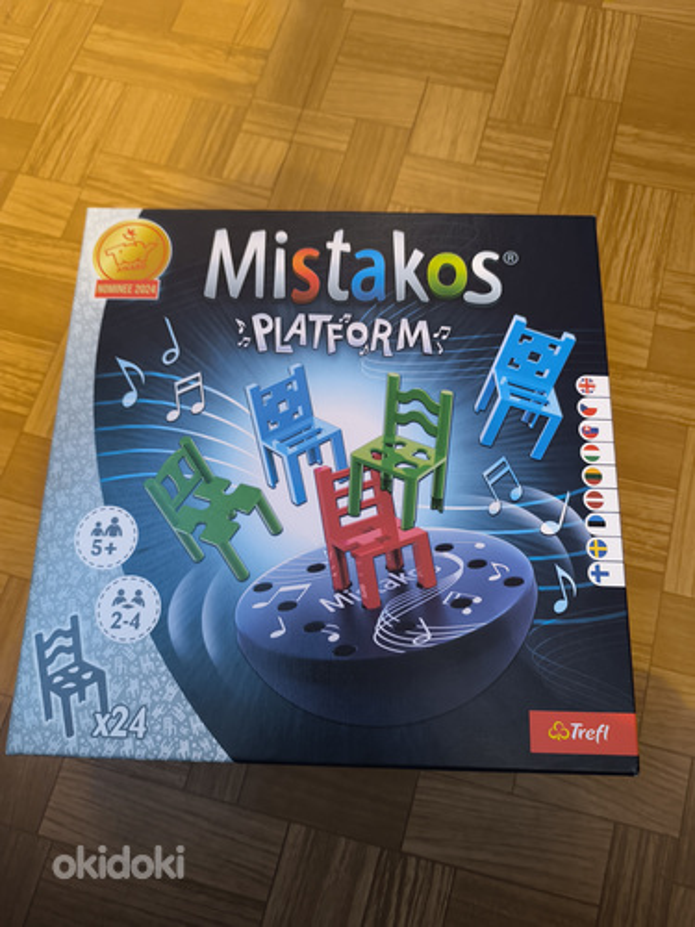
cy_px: 464
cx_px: 348
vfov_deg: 73.9
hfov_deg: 58.9
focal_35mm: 23
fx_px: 616
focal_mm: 6.14
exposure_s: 1/25
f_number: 1.65
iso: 5000
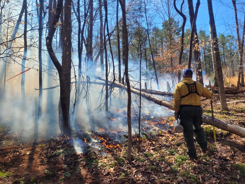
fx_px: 184
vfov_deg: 53.1
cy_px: 92
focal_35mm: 26
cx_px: 122
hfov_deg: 67.3
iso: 40
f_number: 1.8
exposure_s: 1/1050
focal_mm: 5.4
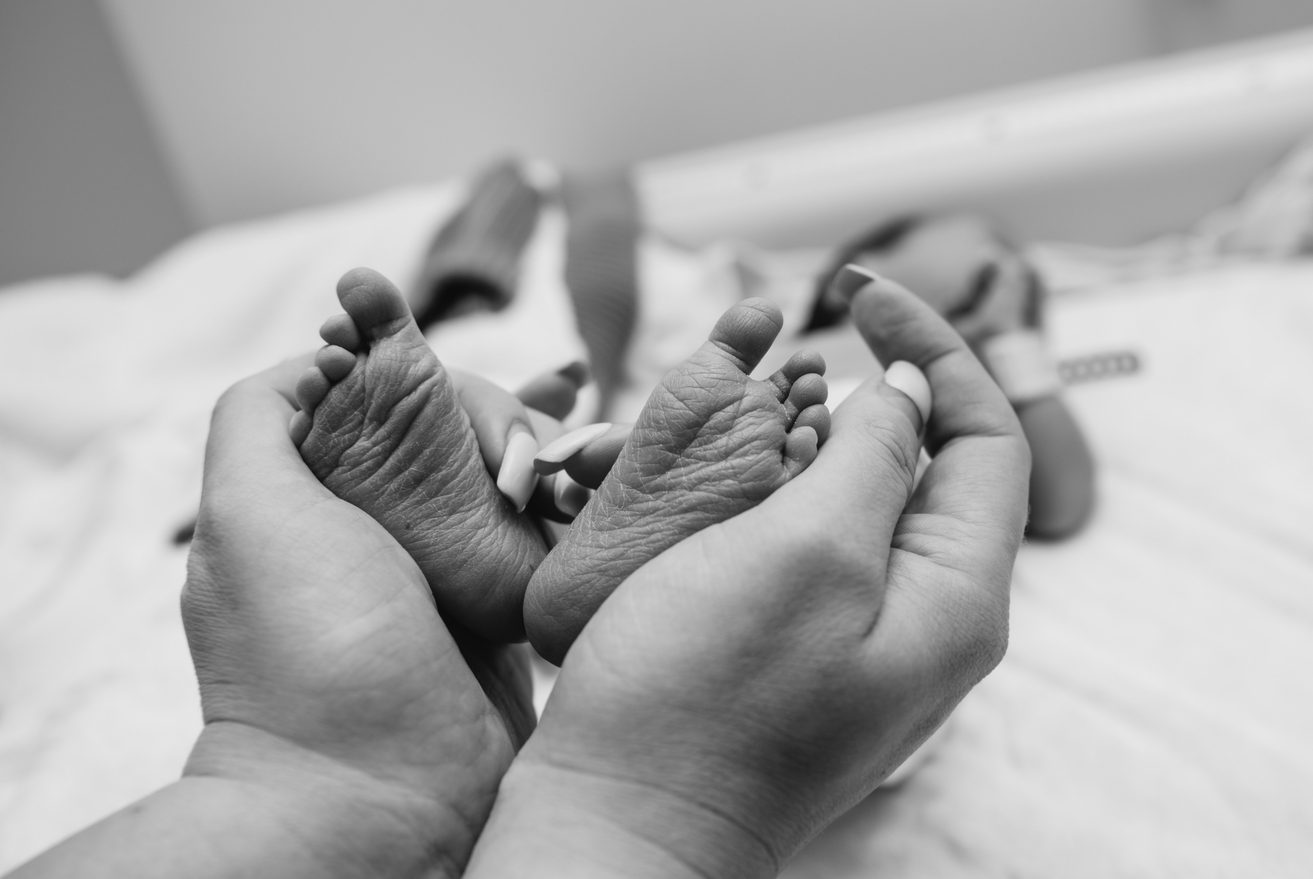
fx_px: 1322
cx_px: 718
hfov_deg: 52.7
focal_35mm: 36
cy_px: 478
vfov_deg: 36.7
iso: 100
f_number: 4
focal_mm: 31
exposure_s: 1/160
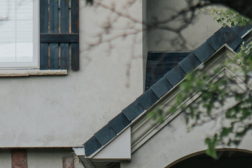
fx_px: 3116
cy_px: 179
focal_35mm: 445
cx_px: -5
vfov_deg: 3.1
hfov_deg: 4.6
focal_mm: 85
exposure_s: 1/400
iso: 200
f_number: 1.8
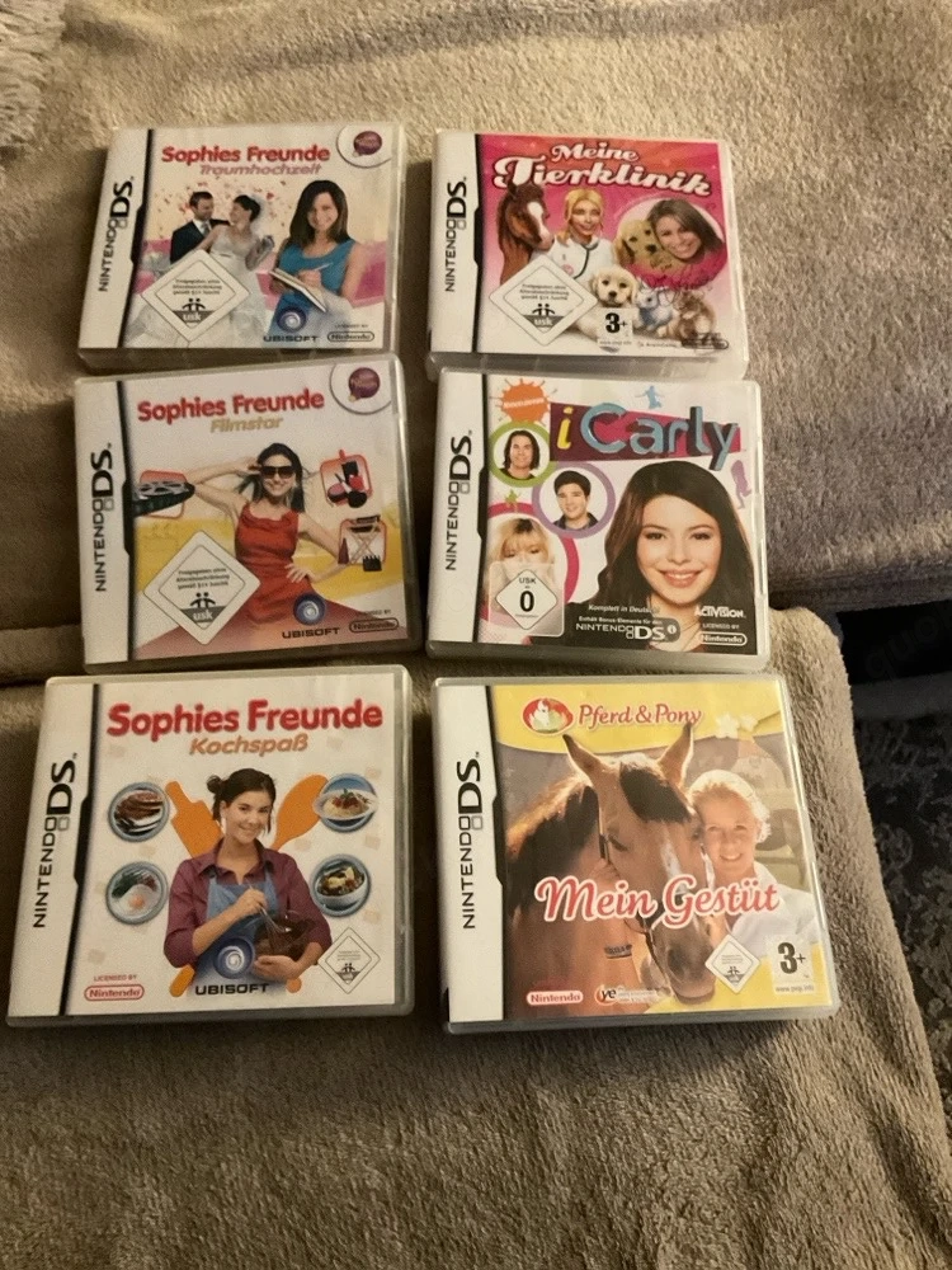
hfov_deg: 48.2
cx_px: 476
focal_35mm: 29
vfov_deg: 61.7
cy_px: 635
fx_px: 1063
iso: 500
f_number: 1.8
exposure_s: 1/24
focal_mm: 3
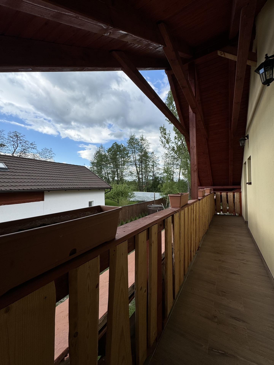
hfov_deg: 85.7
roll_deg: +0.7
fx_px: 148
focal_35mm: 14
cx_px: 137
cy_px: 182
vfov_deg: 102.1
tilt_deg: +1.4
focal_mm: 2.22
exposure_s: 1/889
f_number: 2.2
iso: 50
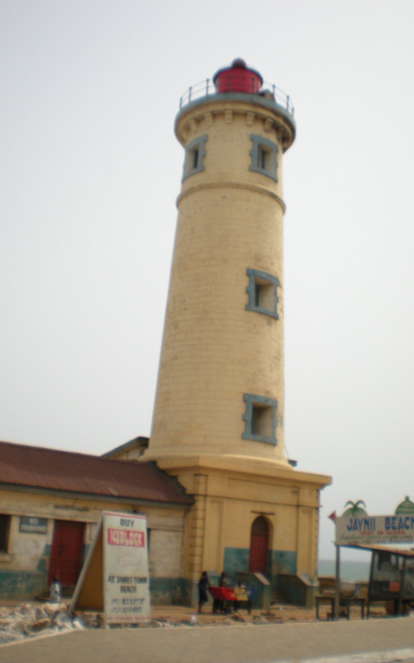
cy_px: 328
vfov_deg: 48.2
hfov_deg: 31.2
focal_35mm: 41
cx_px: 201
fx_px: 740
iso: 100
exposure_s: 1/1000
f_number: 4.6
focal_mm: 6.3
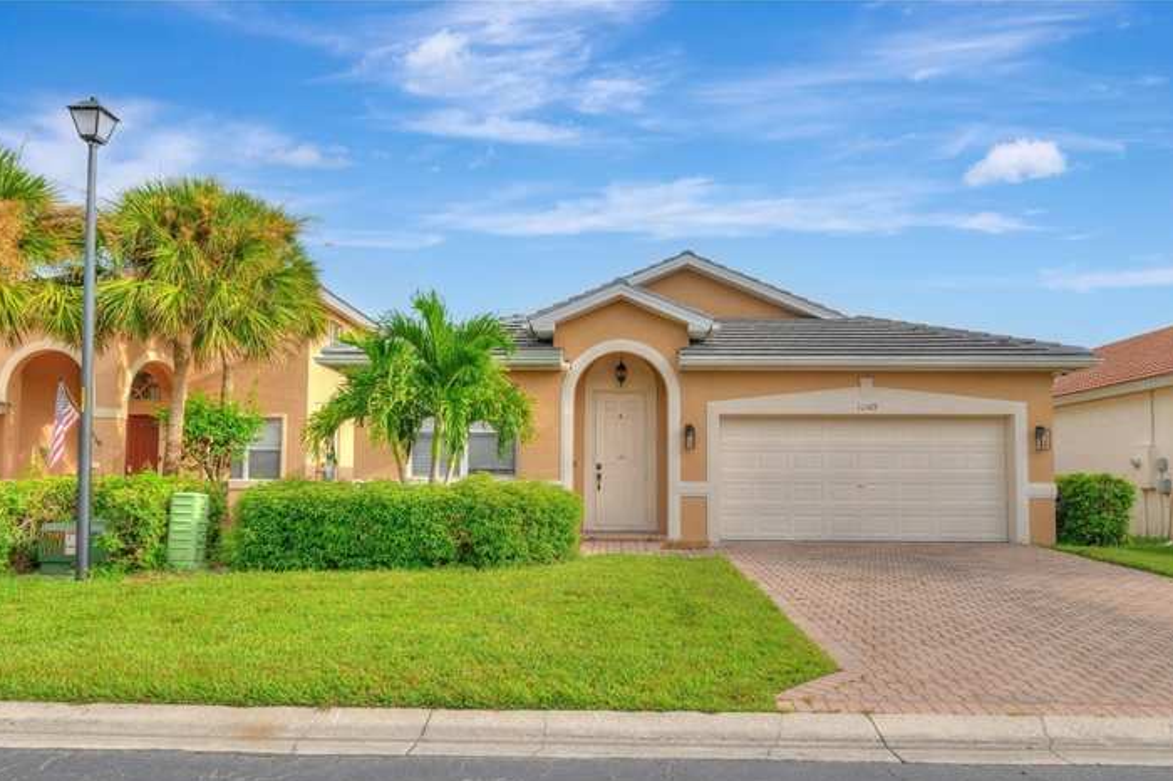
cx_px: 607
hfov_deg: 73.7
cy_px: 445
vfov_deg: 52.9
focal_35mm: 24
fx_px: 782
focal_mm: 21
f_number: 4.8
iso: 50
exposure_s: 1/250
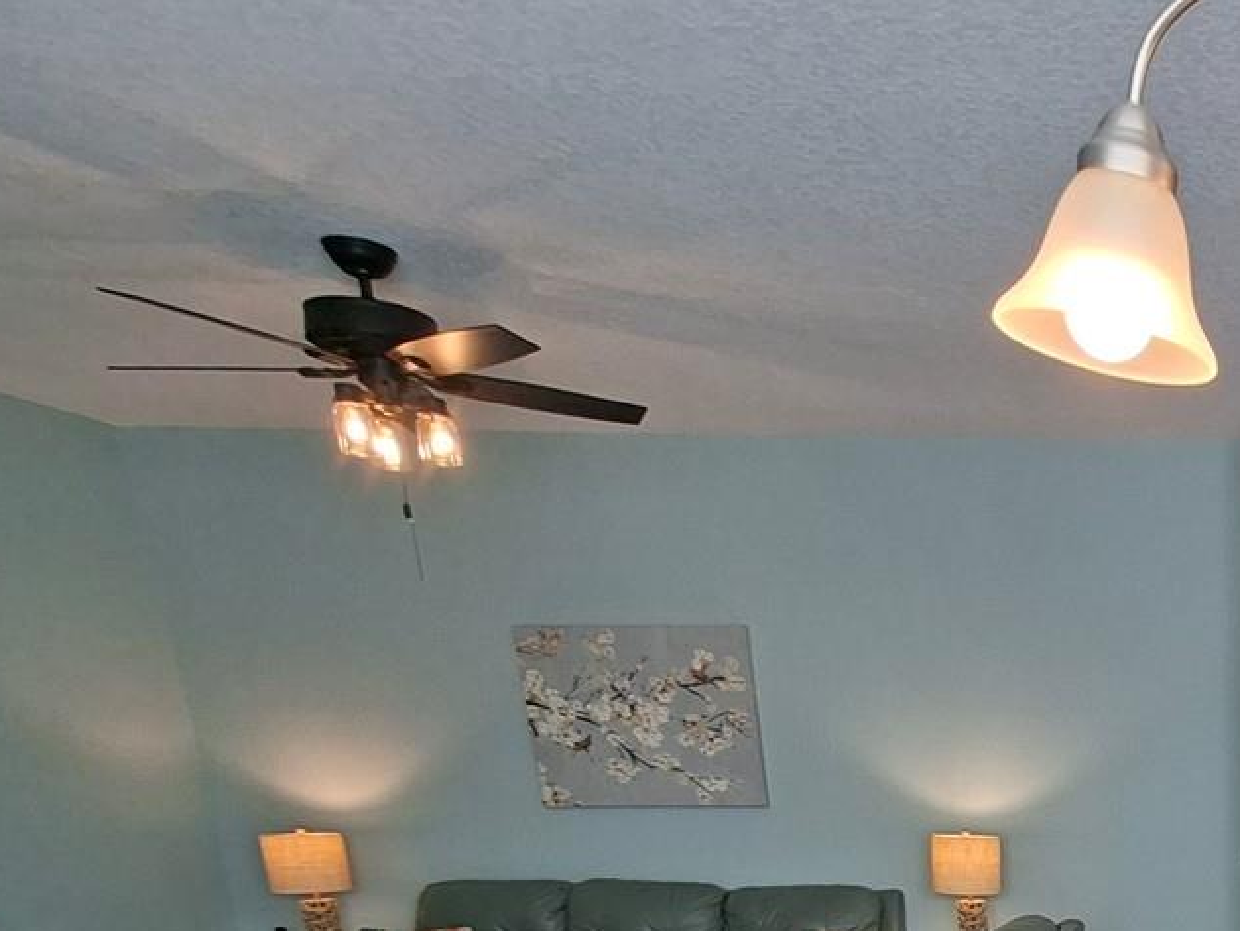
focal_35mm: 33
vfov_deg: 33.8
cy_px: 1148
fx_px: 1183
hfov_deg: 46.5
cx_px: 1234
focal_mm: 1.74
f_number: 2.2
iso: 40
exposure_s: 1/60
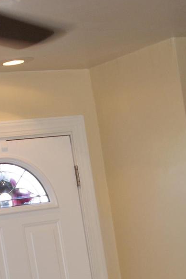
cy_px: 365
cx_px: 116
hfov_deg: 9.9
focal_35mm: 138
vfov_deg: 14.2
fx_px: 1069
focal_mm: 35
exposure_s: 1/60
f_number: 4
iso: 400
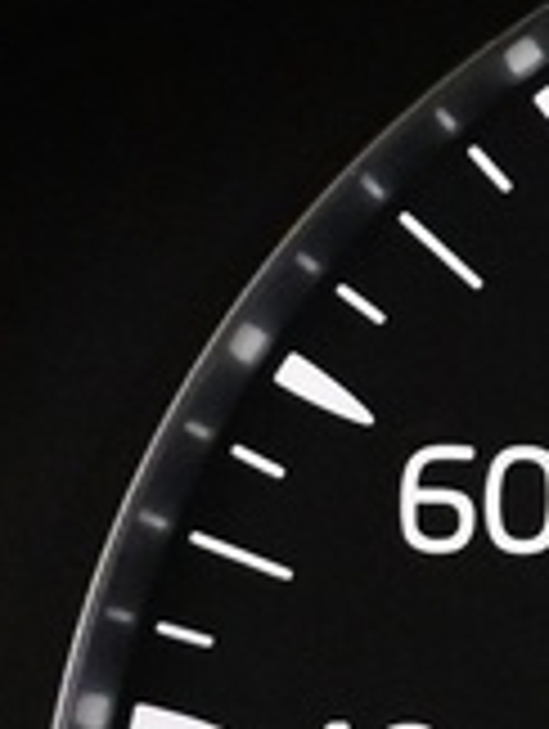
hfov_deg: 3.0
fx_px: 10035
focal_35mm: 476
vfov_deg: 4.2
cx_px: 2358
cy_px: 454
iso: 3200
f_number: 5
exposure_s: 1/80
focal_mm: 33
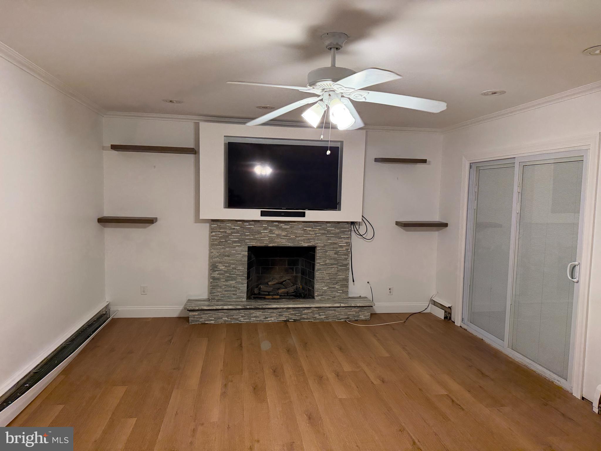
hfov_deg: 71.6
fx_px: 417
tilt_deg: -4.7
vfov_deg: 56.8
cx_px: 300
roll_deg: -1.4
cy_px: 226
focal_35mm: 24
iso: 250
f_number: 1.78
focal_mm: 6.76
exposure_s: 1/60
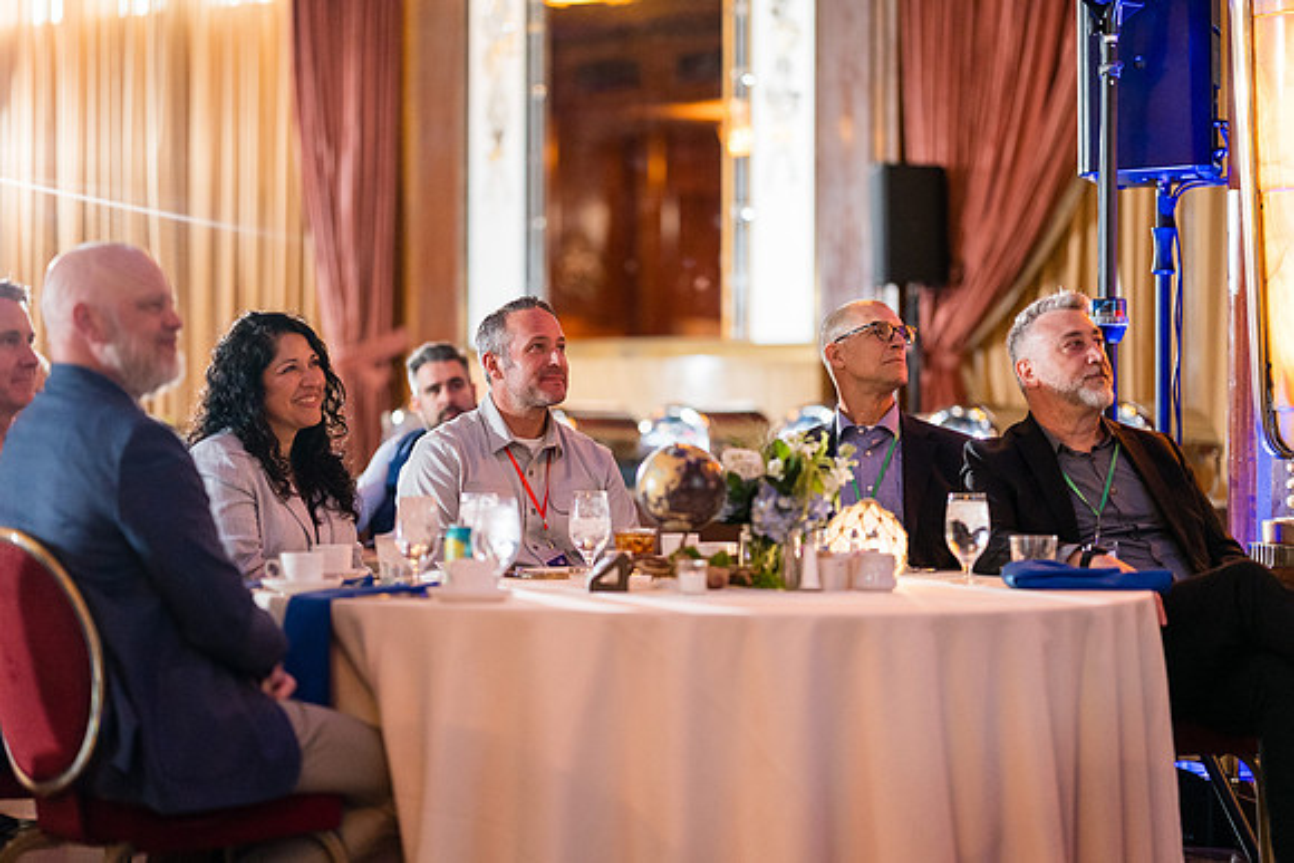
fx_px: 3056
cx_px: 647
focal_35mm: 85
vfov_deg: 16.1
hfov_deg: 23.9
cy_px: 432
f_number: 1.4
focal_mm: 85
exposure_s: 1/250
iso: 1600
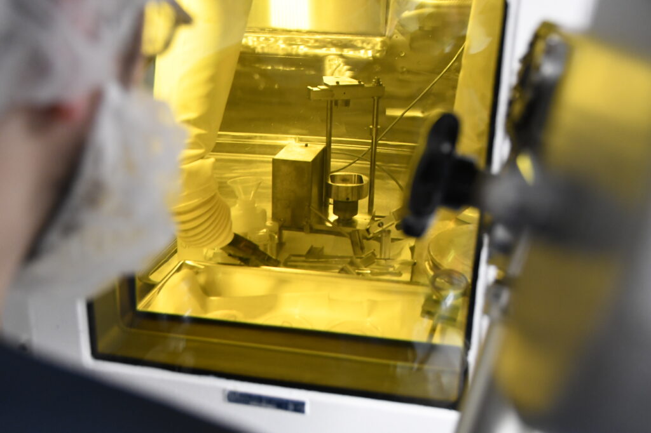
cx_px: 326
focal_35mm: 39
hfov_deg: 49.6
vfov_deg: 34.2
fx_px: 705
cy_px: 216
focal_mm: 26
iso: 2200
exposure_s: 1/80
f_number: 3.8
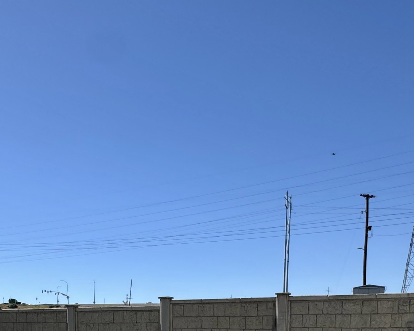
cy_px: 384
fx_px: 466
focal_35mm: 38
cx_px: 157
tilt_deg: -8.3
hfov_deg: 47.5
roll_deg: +1.3
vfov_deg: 33.0
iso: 50
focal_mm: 2.22
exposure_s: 1/2083
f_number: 2.2
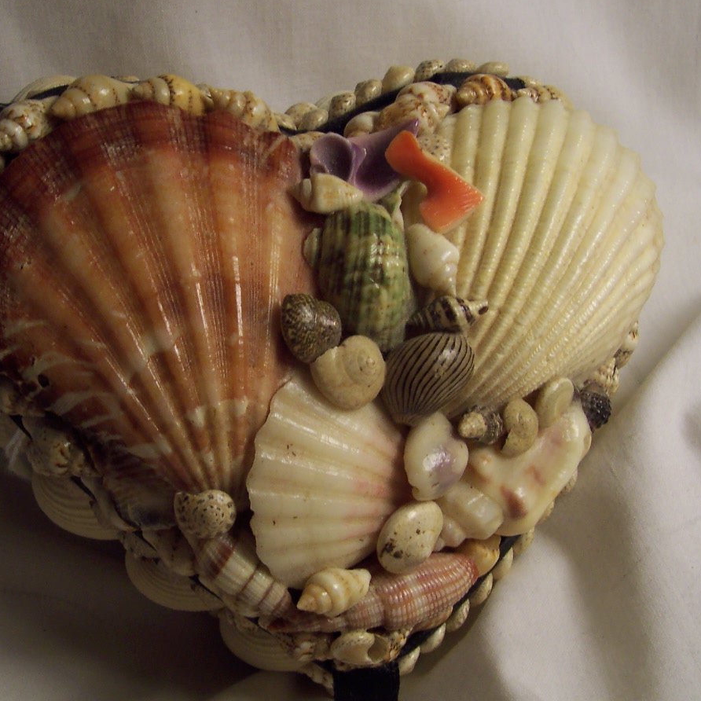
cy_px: 350
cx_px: 277
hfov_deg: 38.2
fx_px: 1008
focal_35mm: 44
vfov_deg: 38.3
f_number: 5.6
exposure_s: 1/180
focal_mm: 5.6
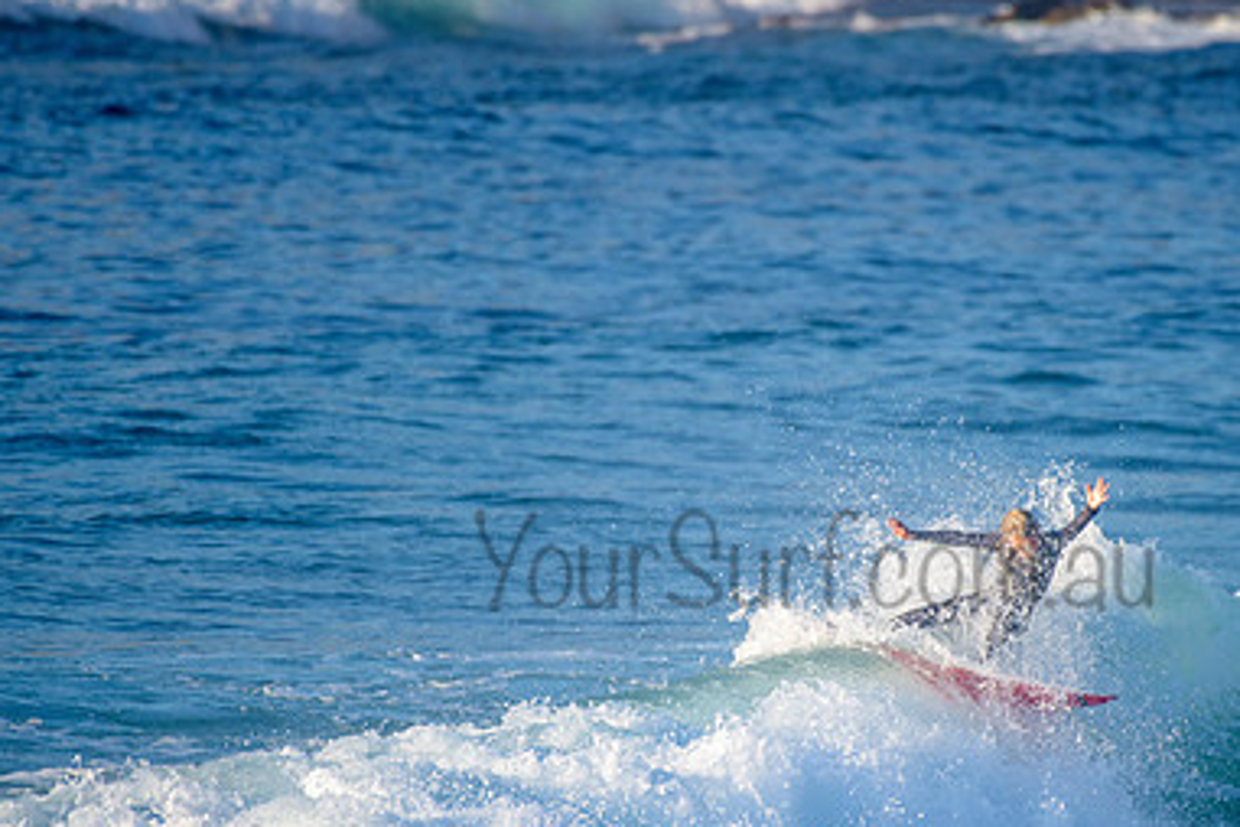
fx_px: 26245
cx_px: 810
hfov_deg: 2.7
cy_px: 532
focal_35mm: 762
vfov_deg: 1.8
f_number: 5.6
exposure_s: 1/2000
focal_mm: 500
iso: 400
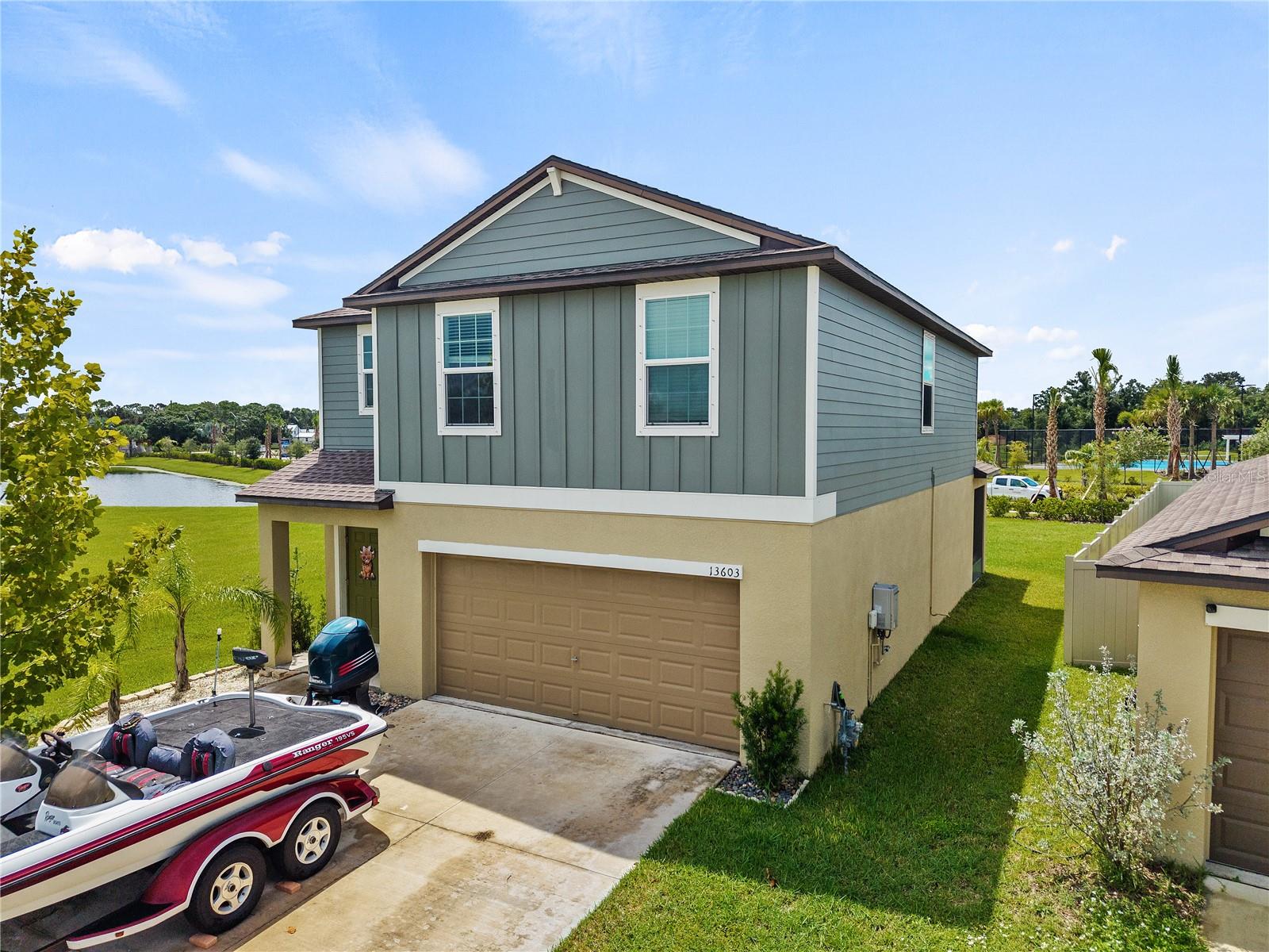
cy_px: 476
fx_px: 880
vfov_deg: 56.8
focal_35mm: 24
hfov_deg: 71.6
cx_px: 634
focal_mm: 8.67
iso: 270
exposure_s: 1/6400
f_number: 1.8
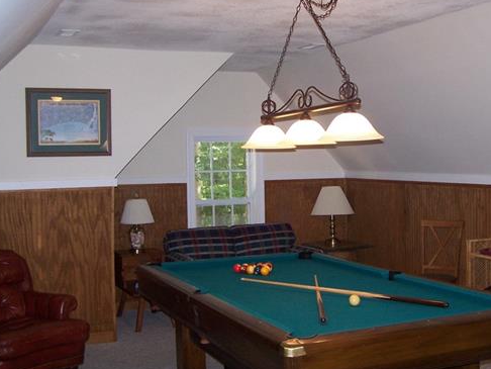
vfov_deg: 29.1
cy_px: 181
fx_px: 710
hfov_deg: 37.9
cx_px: 308
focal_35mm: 50
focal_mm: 6.3
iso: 140
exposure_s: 1/60
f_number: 2.8
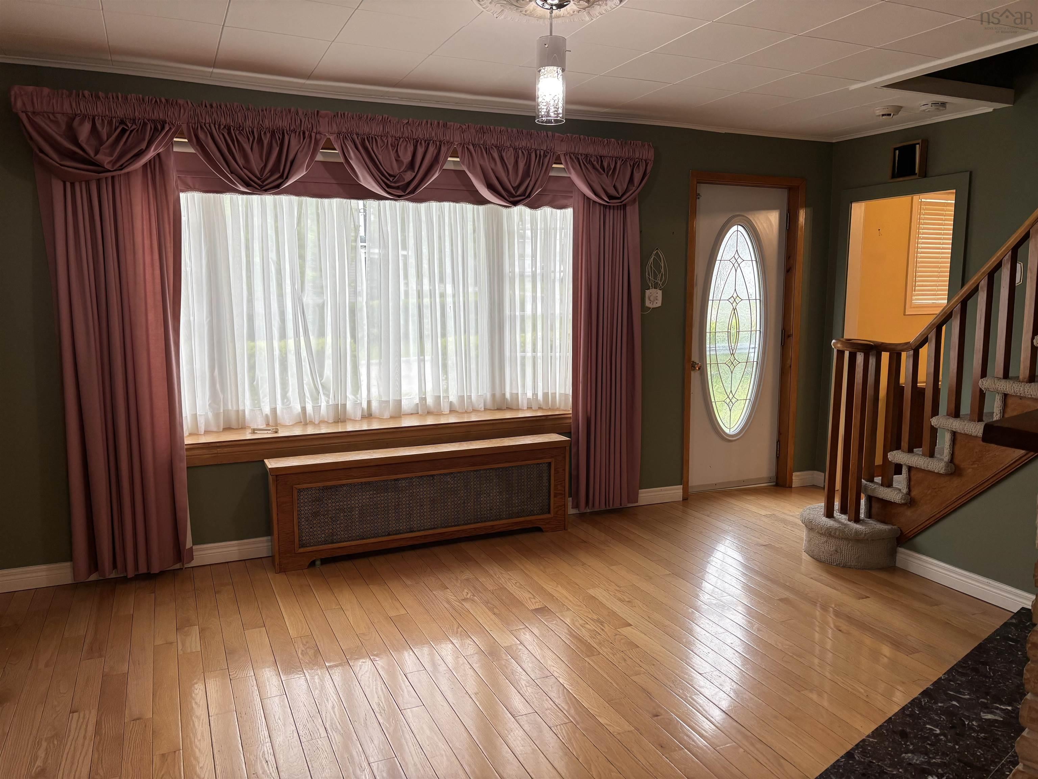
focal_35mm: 26
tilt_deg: -7.6
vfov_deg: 53.1
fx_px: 780
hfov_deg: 67.3
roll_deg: -0.1
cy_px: 390
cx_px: 519
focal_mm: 5.96
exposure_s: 1/120
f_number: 1.6
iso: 100
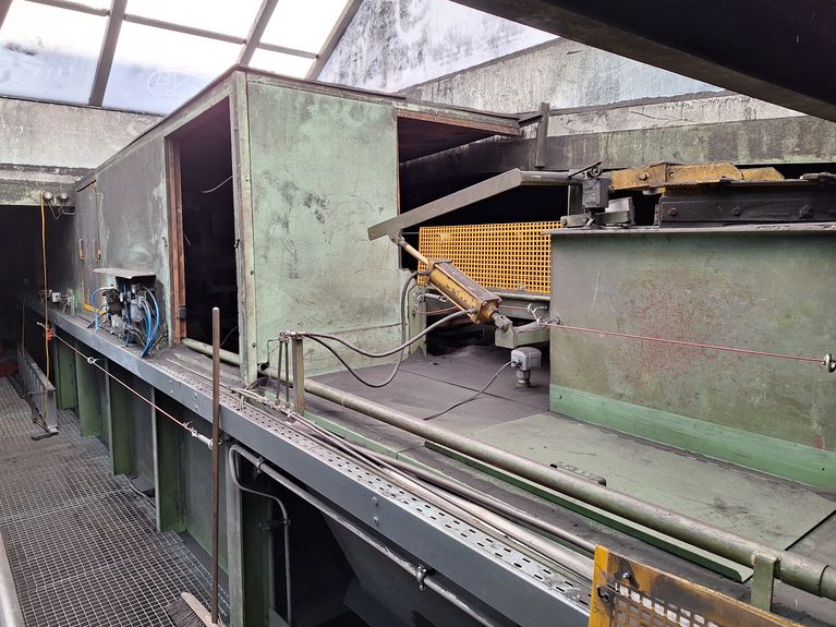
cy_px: 302
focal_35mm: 24
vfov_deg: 56.8
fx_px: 580
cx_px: 410
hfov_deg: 71.6
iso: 80
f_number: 1.8
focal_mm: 5.54
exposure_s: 1/100
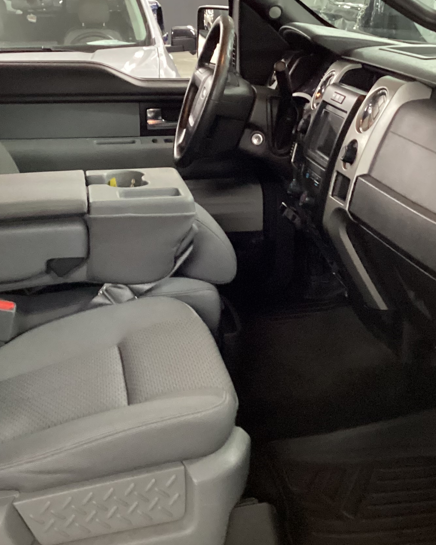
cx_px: 193
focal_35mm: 59
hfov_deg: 25.8
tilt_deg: -18.7
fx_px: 952
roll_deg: +1.4
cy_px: 232
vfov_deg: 31.9
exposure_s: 1/24
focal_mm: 3.3
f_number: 2.4
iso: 640
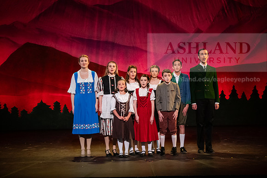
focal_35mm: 105
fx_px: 779
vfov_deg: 13.0
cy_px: 89
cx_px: 134
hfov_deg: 19.5
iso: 4000
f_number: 3.5
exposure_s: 1/250
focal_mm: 105
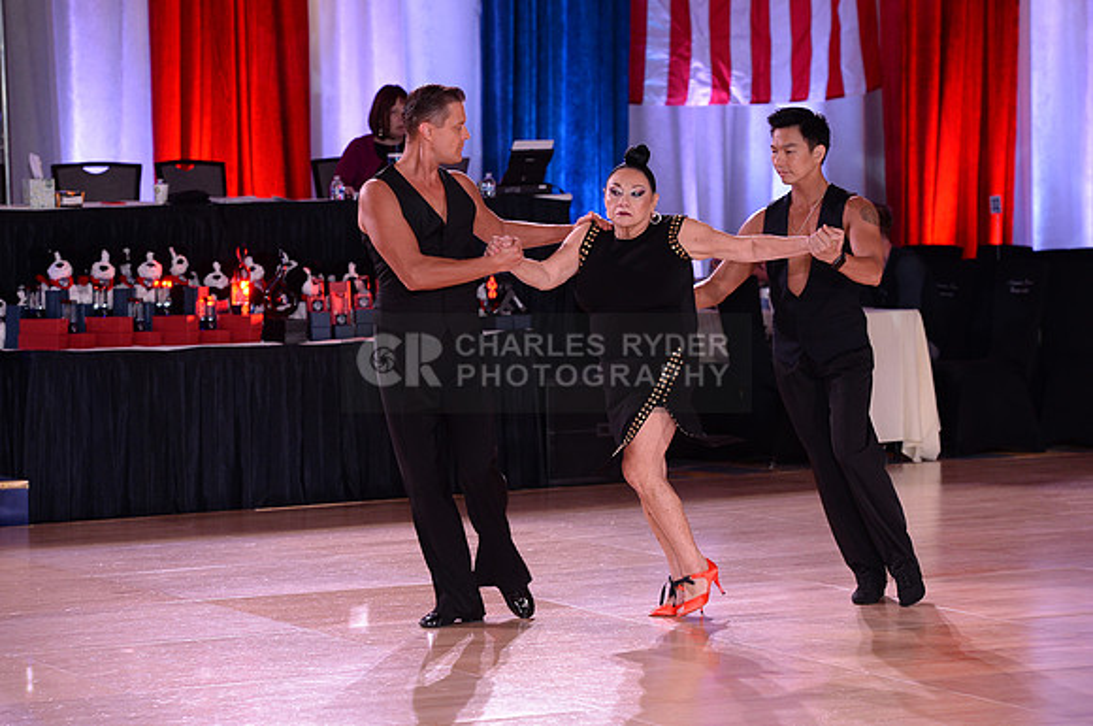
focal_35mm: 125
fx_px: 3790
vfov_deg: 10.9
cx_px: 546
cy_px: 363
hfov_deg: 16.4
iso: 1600
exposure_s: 1/250
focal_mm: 125
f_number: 4.5
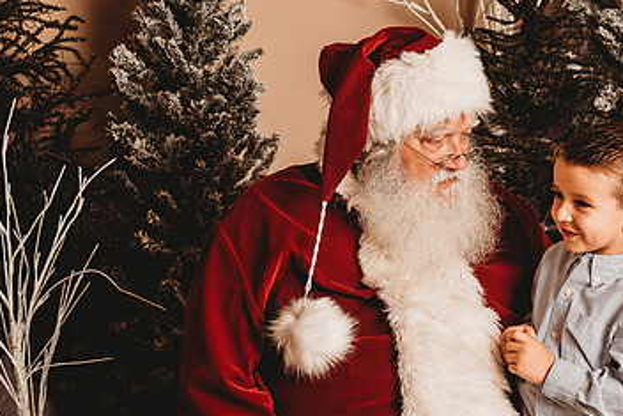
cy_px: 268
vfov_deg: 17.3
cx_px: 435
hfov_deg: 25.5
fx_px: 1368
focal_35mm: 79
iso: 100
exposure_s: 1/160
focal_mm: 48
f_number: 4
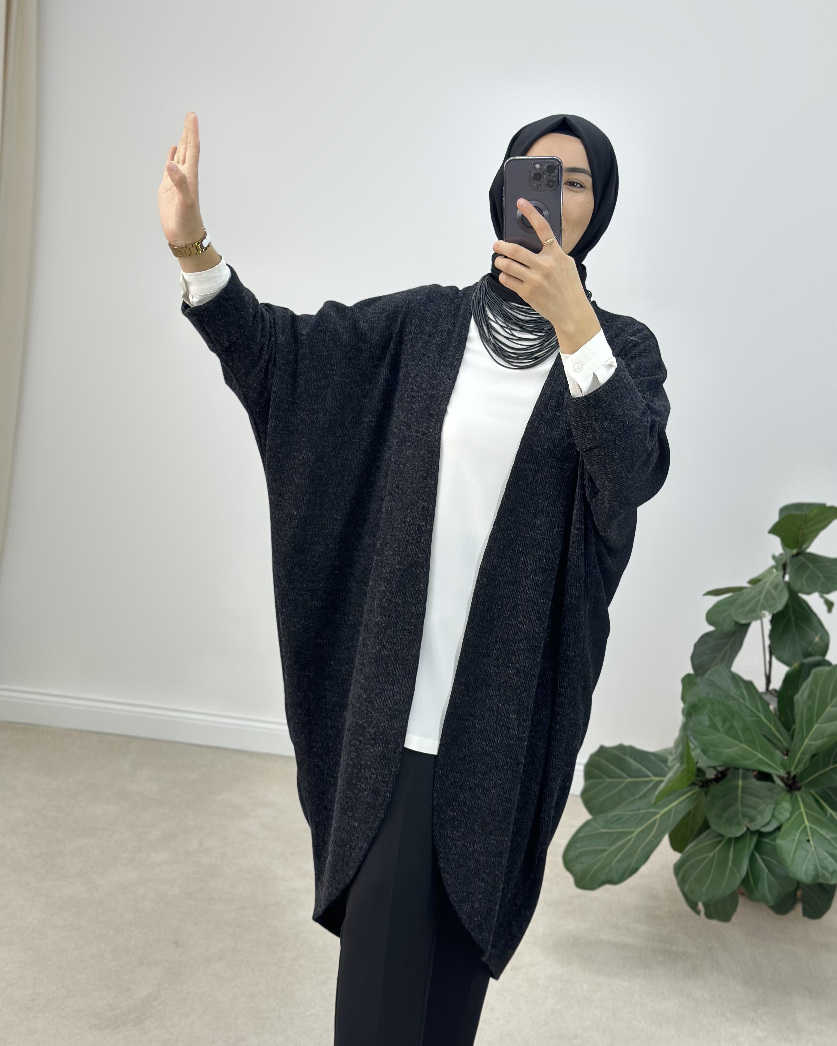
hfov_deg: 29.7
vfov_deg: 36.7
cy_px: 508
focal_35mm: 51
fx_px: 1579
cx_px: 418
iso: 80
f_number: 1.78
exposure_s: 1/230
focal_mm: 6.86
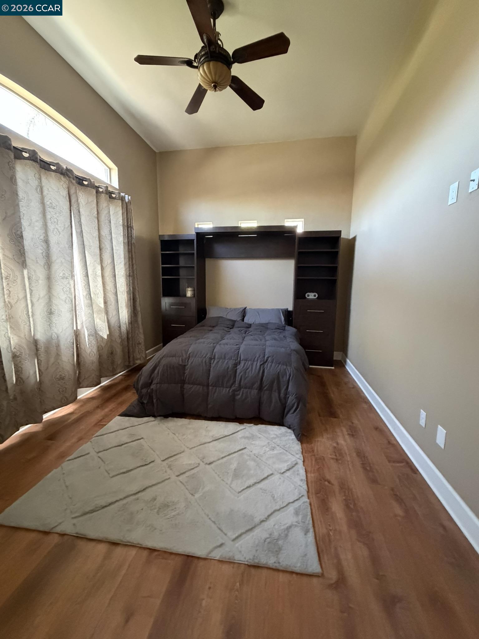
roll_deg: -0.9
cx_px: 240
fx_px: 258
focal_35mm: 14
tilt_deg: -9.3
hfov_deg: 85.7
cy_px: 320
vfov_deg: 102.1
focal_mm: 2.22
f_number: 2.2
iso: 1000
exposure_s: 1/60
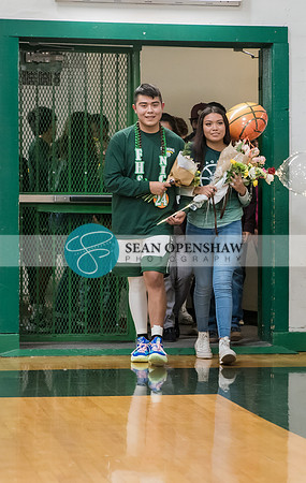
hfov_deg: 10.0
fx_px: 1740
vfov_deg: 15.8
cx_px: 264
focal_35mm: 132
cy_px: 264
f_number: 3.5
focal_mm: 70
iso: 8000
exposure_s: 1/200
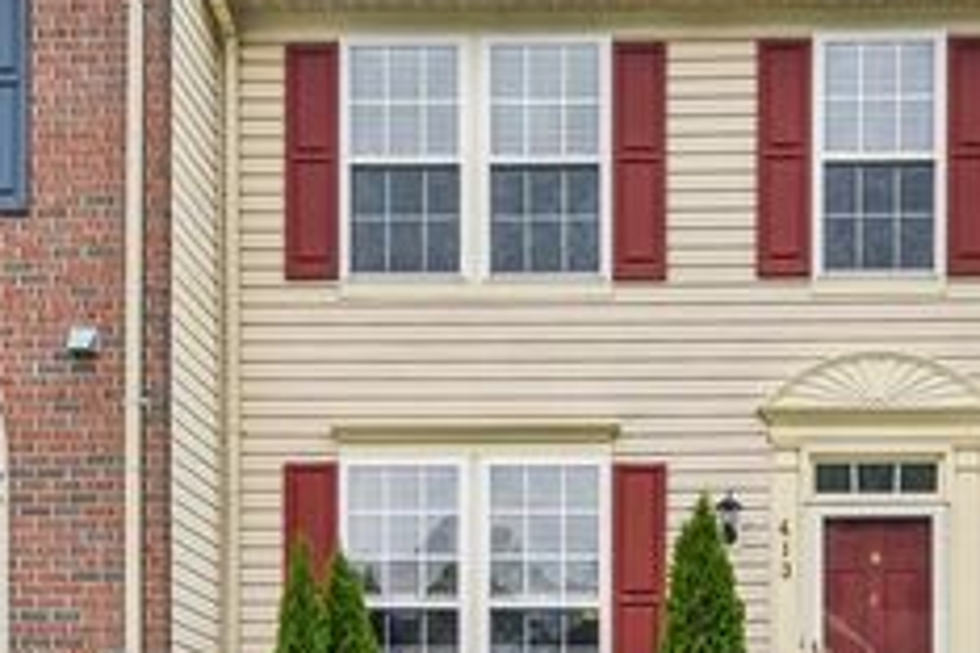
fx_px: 1279
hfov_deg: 41.3
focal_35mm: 47
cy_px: 542
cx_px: 658
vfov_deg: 27.9
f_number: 8
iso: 400
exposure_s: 1/800
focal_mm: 22
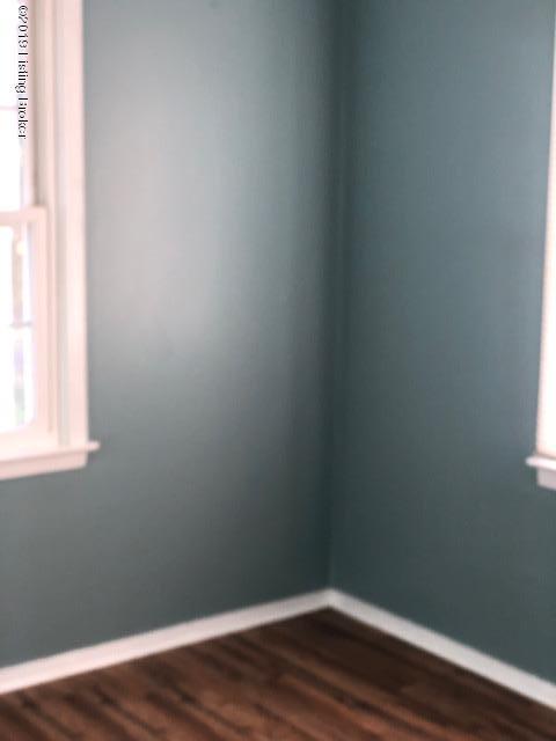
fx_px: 1221
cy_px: 370
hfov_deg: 25.7
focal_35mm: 57
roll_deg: -1.7
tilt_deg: -10.0
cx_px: 278
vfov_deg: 33.8
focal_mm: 6.6
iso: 64
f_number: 2.8
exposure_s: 1/30
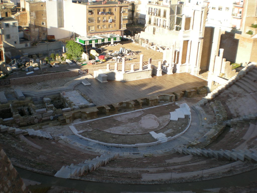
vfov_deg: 37.7
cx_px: 128
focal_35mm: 38
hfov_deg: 49.0
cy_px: 96
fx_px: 282
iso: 50
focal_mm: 6.3
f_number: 4.6
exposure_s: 1/180
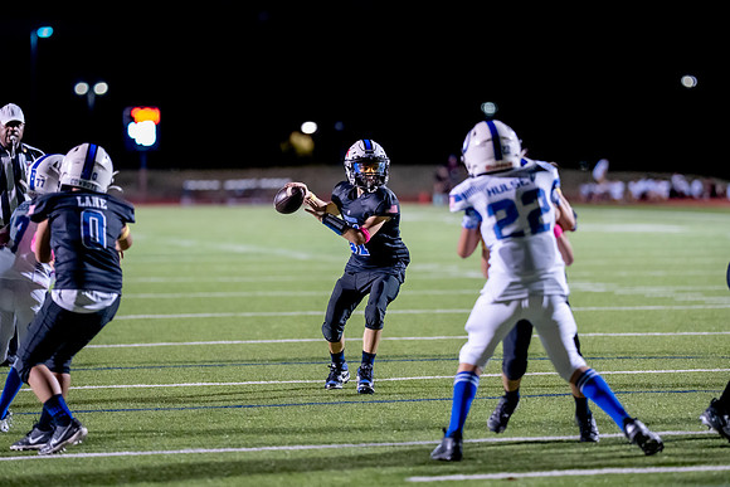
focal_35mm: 172
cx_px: 397
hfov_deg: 12.0
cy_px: 210
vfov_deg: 8.0
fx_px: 3487
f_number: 1.8
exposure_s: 1/1000
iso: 3200
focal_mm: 135
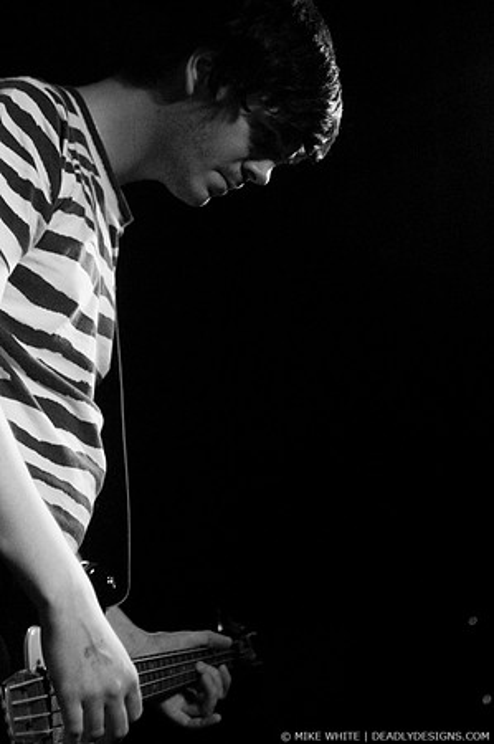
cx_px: 247
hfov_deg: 14.7
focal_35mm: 93
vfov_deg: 21.9
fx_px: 1919
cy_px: 372
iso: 800
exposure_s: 1/100
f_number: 2.8
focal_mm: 62
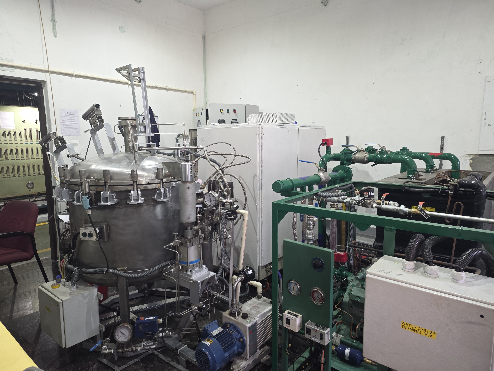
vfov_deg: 58.9
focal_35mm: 23
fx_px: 328
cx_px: 247
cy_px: 186
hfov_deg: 73.9
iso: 100
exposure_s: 1/100
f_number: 1.7
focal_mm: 6.25
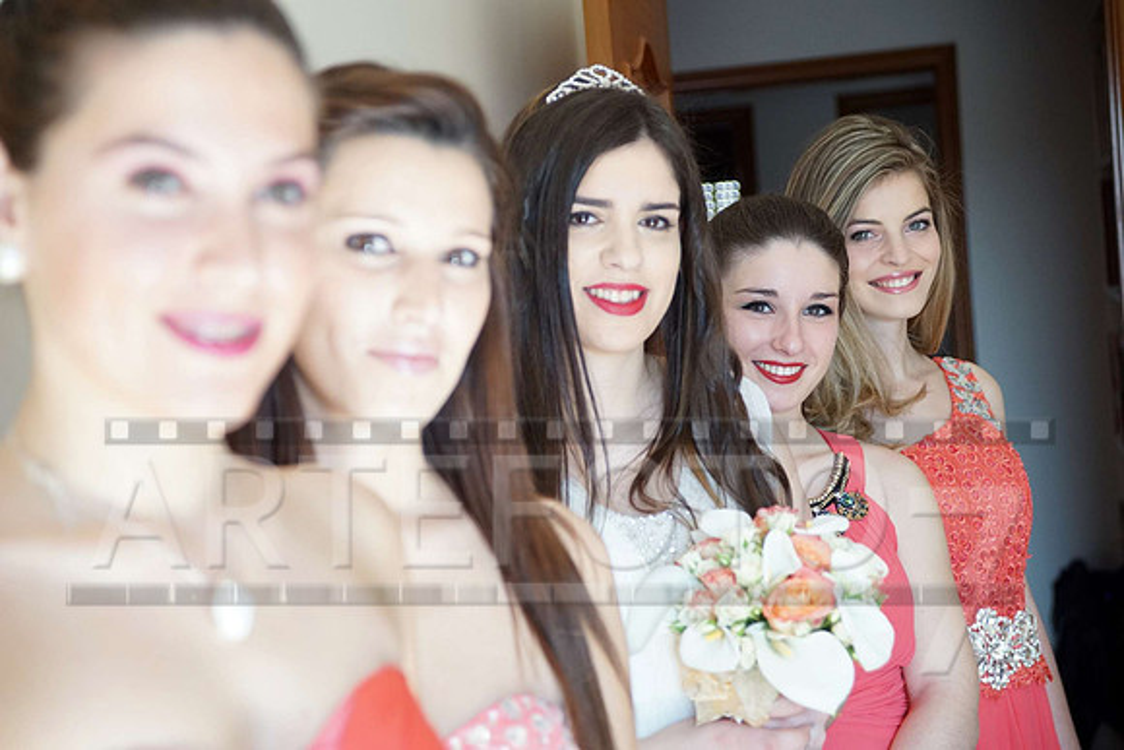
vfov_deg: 18.2
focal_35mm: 75
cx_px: 562
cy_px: 375
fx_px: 2342
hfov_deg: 27.0
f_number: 4.5
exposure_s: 1/160
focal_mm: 75
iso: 1250
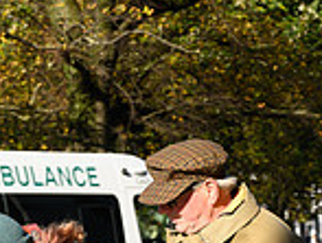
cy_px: 426
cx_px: -107
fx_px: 2182
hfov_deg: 8.3
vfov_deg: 6.3
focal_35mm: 234
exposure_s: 1/800
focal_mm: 55
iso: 125
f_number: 4
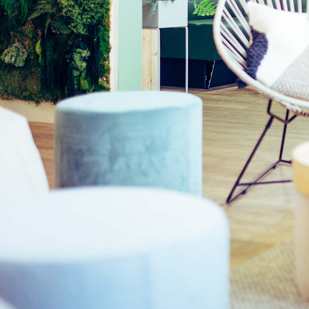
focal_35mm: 96
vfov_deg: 17.6
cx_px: 425
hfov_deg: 16.8
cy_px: -13
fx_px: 970
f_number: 1.4
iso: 320
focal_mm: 35
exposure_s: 1/160
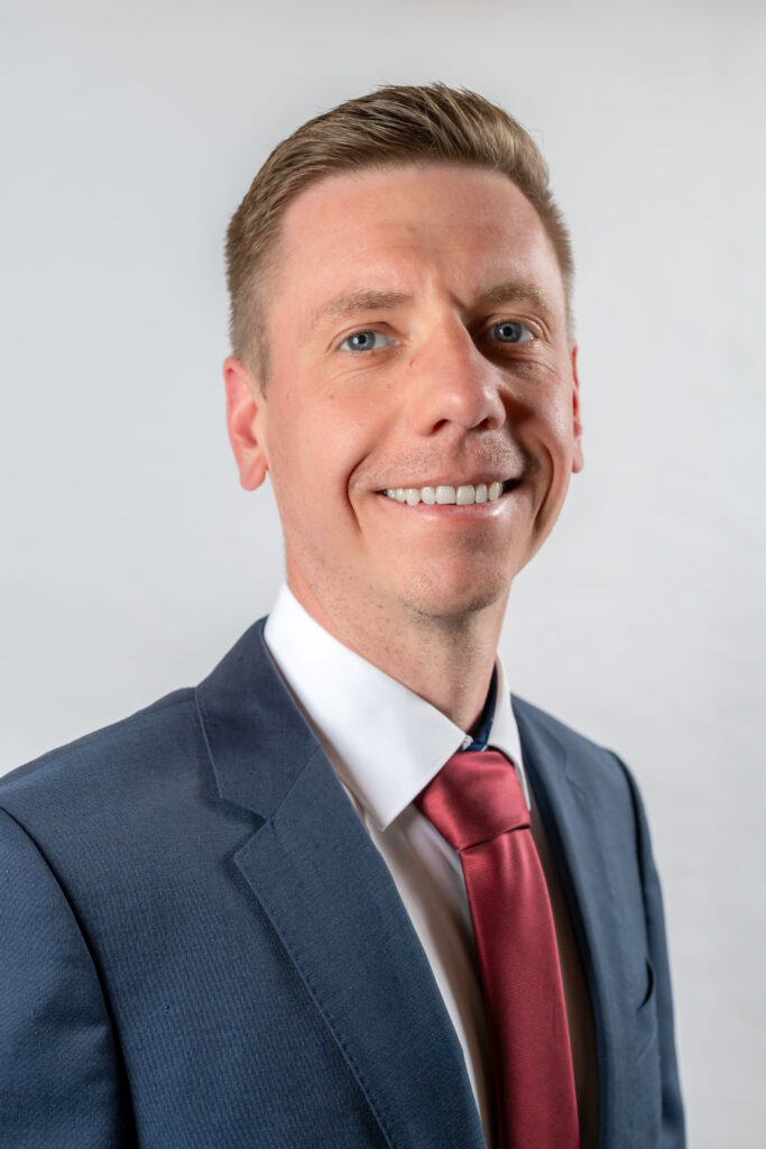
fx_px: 1595
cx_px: 383
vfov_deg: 39.6
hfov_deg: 27.0
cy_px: 574
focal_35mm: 50
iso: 400
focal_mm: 50
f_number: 5.6
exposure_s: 1/60
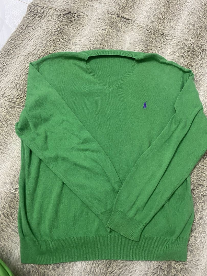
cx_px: 104
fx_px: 207
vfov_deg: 67.3
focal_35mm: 26
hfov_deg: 53.1
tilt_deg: -74.0
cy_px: 138
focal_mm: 4.25
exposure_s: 1/50
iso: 320
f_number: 1.8
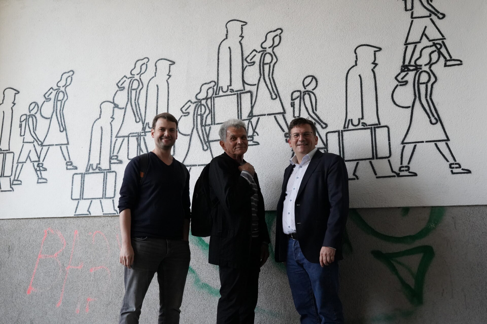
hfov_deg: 51.8
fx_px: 502
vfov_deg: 35.9
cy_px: 162
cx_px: 244
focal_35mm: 37
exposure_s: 1/320
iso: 8000
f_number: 8
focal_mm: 37.1
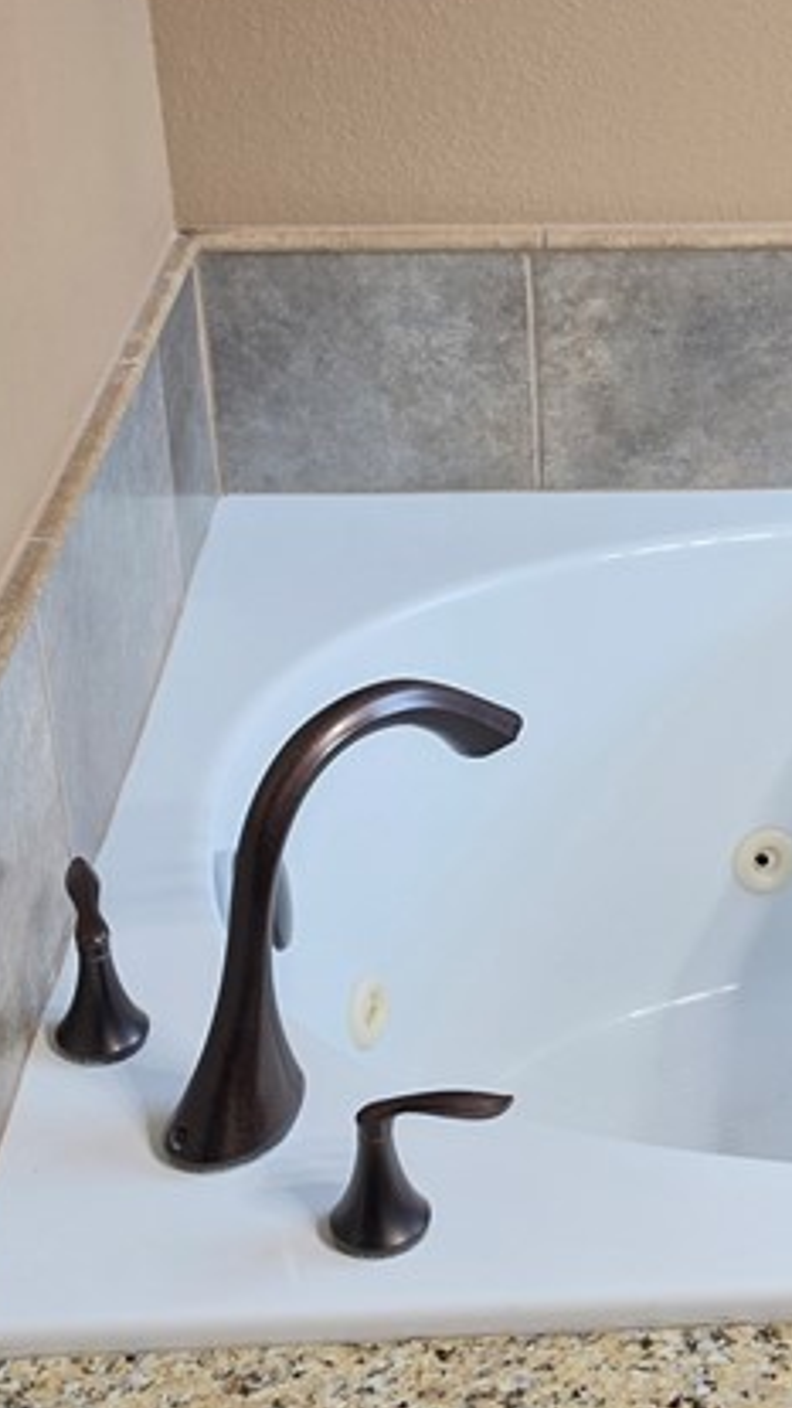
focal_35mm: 62
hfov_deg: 18.9
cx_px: 772
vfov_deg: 33.8
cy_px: 656
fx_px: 2314
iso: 100
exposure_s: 1/180
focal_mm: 6.5
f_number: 1.4
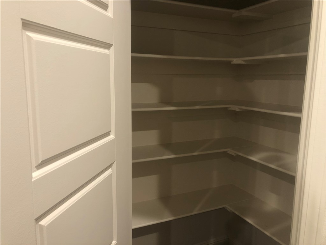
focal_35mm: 28
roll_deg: -1.1
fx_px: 264
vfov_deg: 49.7
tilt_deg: -8.7
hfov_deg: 63.4
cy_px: 122
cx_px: 163
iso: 64
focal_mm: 3.99
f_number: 1.8
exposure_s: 1/15
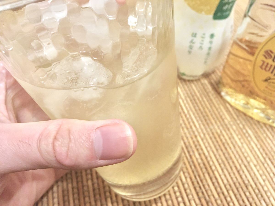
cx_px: 138
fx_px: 230
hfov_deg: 61.7
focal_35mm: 29
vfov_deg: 48.2
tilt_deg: -51.3
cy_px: 103
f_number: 2.2
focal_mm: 4.15
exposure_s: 1/15
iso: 200
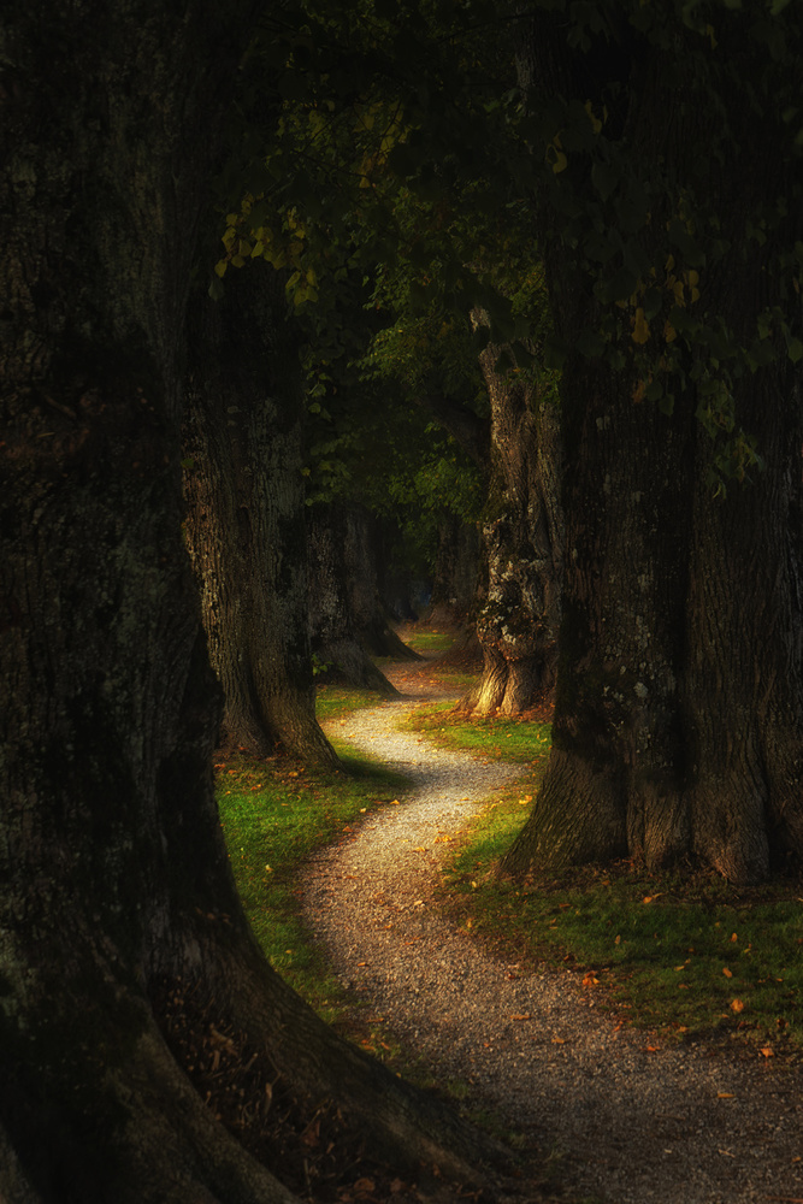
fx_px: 1940
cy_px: 602
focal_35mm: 58
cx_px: 402
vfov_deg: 34.5
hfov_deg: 23.4
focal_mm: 58
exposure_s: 1/25
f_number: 8
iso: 100
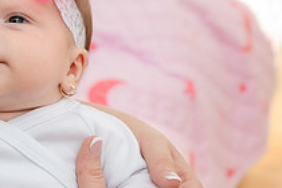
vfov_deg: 8.0
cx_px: -28
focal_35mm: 171
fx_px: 1339
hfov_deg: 11.8
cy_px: 62
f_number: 3.5
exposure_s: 1/250
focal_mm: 62
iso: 500
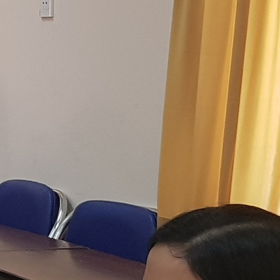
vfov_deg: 16.7
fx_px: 952
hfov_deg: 14.0
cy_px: 177
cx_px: -284
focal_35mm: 104
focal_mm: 4.3
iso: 250
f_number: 1.7
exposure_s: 1/33
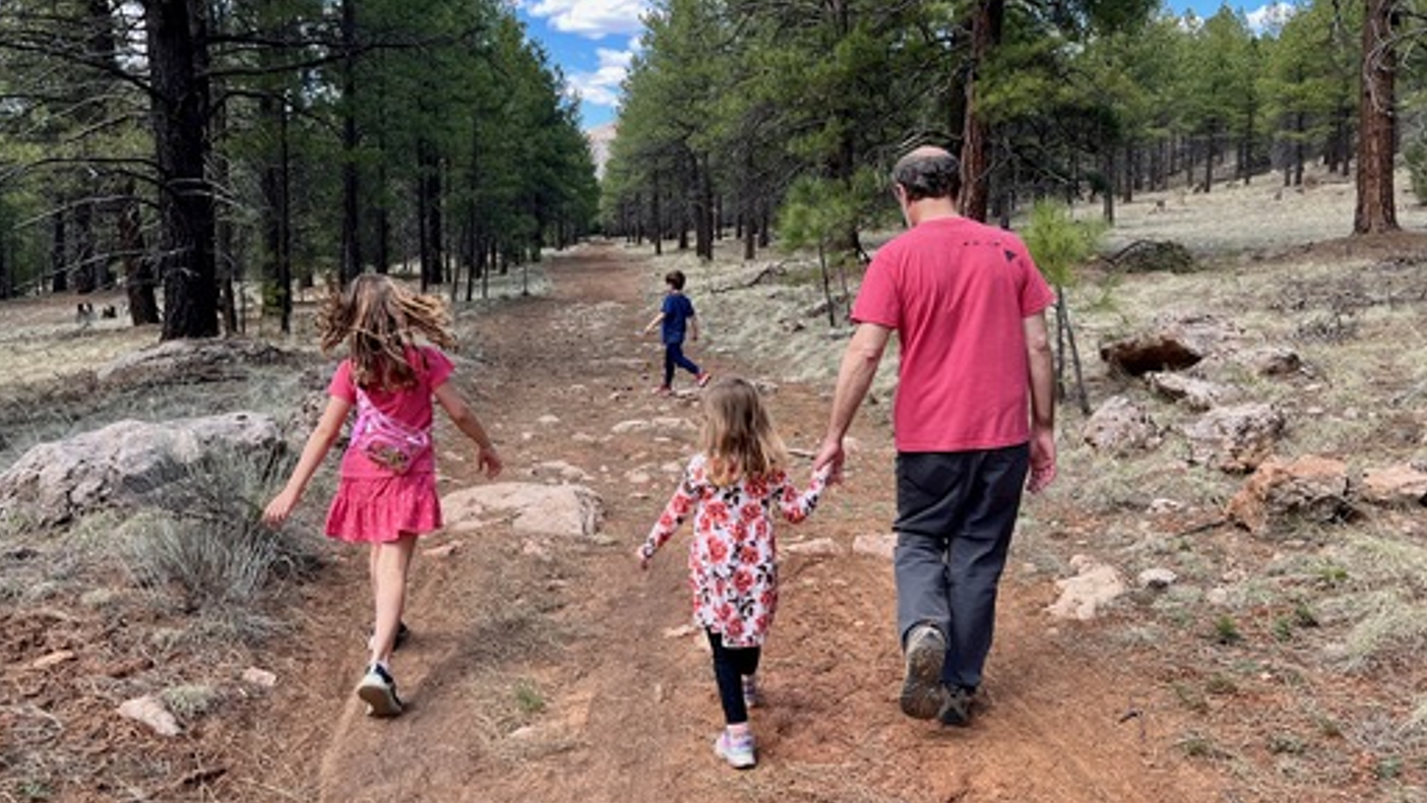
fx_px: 1173
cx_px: 700
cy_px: 301
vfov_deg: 37.5
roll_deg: -2.8
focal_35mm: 31
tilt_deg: -2.7
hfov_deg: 62.6
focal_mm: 5.7
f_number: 1.5
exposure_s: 1/632
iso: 50
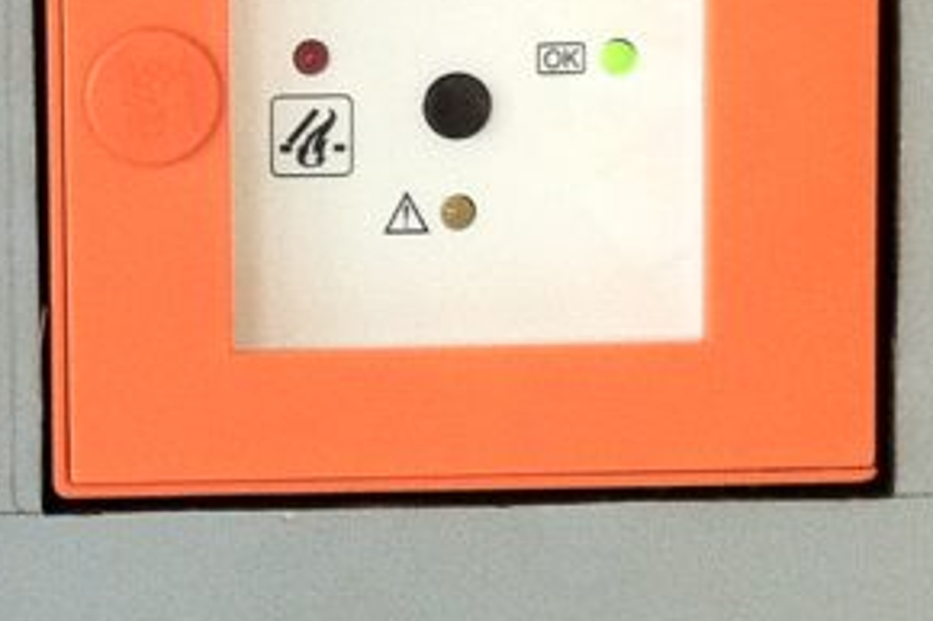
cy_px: 111
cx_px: -145
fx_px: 3704
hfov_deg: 14.0
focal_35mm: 143
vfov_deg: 9.6
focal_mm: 3.85
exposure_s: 1/60
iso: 100
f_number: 2.8
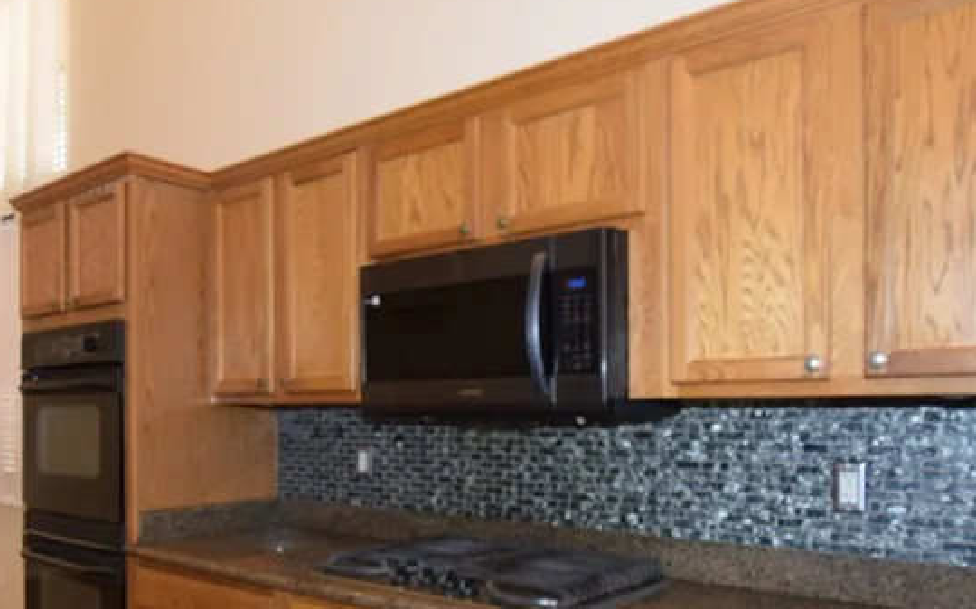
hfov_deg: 64.4
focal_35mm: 29
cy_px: 431
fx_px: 771
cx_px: 428
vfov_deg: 42.2
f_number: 4.5
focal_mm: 10
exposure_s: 1/80
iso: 800
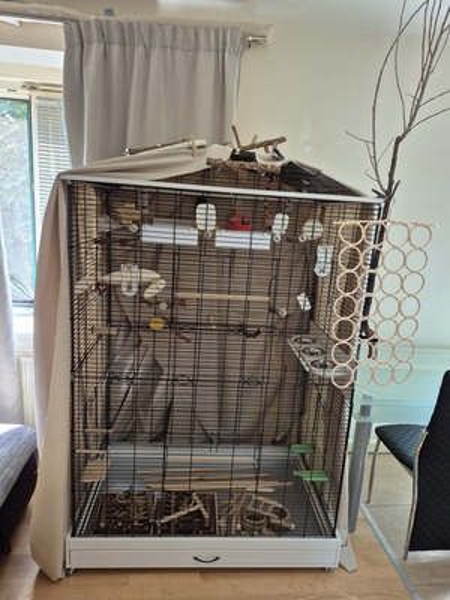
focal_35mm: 23
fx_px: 399
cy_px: 300
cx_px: 225
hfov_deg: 58.9
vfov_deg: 73.9
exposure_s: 1/100
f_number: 1.8
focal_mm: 5.4
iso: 200
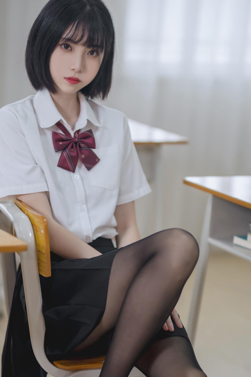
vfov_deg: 16.2
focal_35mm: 126
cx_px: 122
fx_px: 1318
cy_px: 248
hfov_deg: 10.9
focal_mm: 85
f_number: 1.4
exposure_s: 1/200
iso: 400
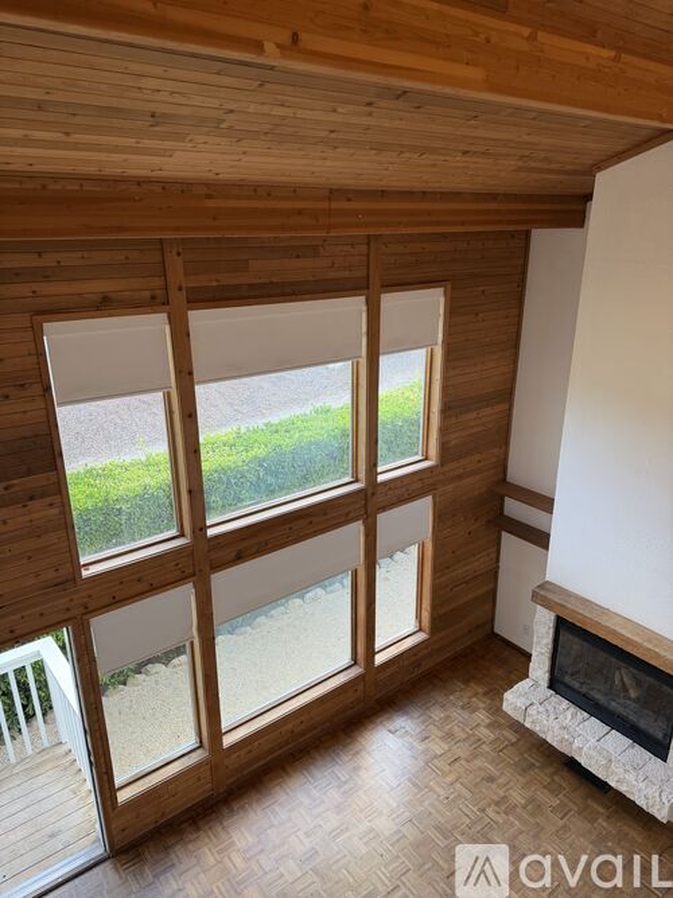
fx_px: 622
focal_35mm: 24
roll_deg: +0.4
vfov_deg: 71.6
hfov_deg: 56.8
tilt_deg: -19.1
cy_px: 449
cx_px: 336
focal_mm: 6.76
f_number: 1.78
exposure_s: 1/120
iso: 125
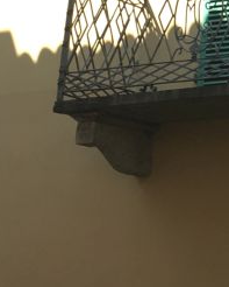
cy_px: -128
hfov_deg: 9.6
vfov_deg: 12.5
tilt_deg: +20.7
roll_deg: +1.0
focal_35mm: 147
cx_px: 494
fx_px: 1245
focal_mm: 4.15
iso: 25
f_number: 2.2
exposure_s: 1/416
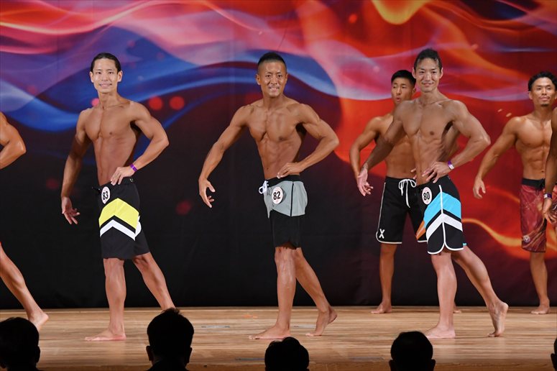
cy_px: 186
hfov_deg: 9.5
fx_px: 3356
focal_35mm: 217
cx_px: 278
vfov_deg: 6.3
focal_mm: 145
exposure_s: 1/400
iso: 3200
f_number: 5.6
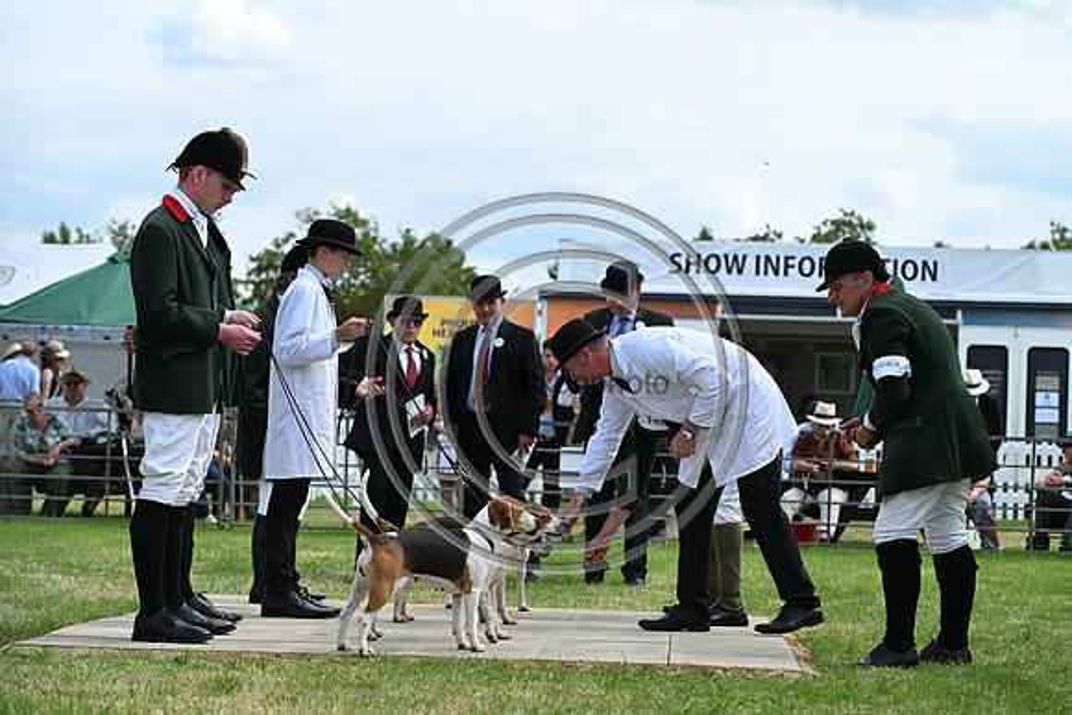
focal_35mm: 90
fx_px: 2681
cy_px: 358
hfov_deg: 22.6
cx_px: 536
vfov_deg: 15.2
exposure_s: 1/1000
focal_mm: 90
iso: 220
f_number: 4.5
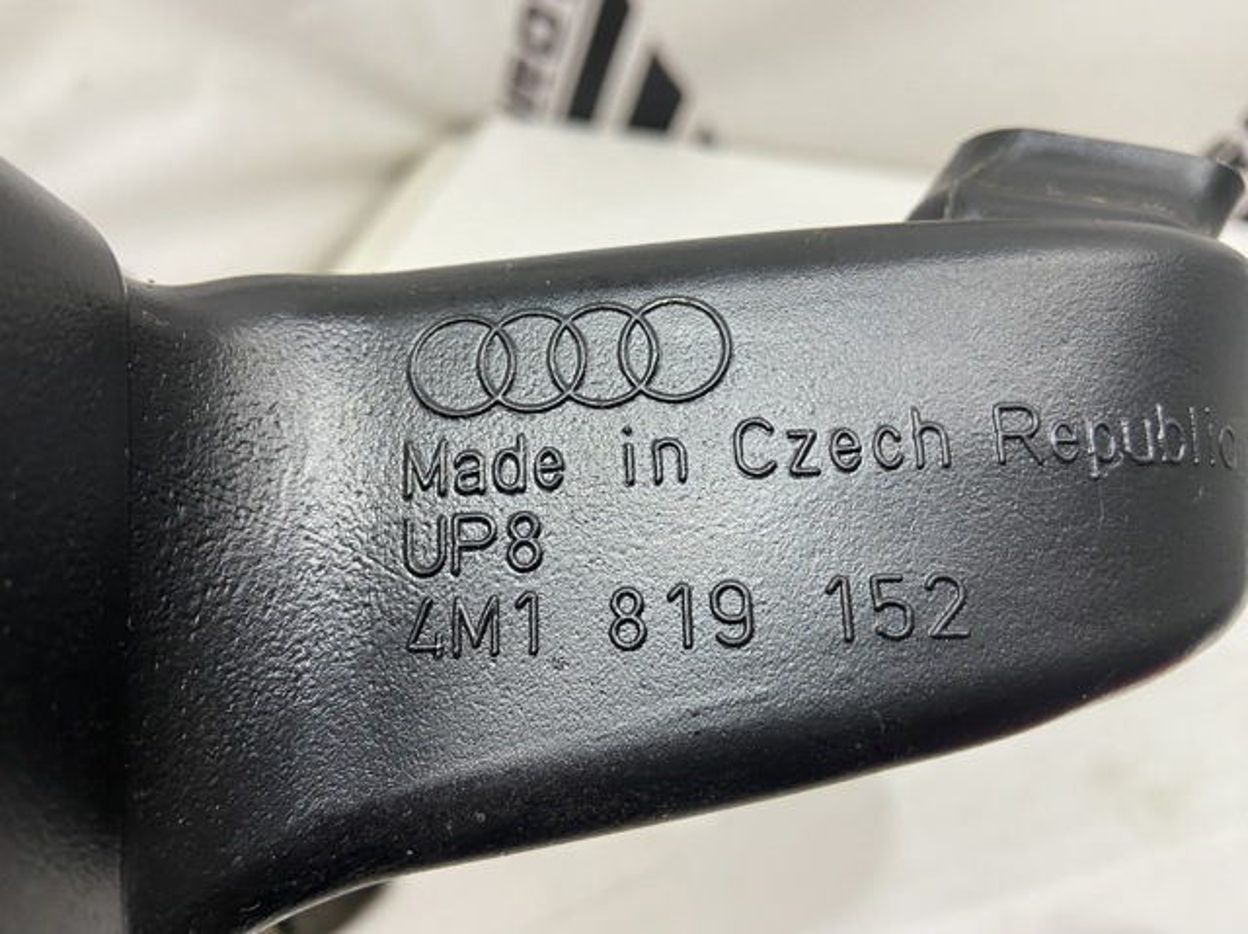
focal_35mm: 25
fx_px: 901
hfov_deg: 69.4
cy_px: 467
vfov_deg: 54.8
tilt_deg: -52.8
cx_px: 624
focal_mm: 4.25
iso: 80
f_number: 1.8
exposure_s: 1/50
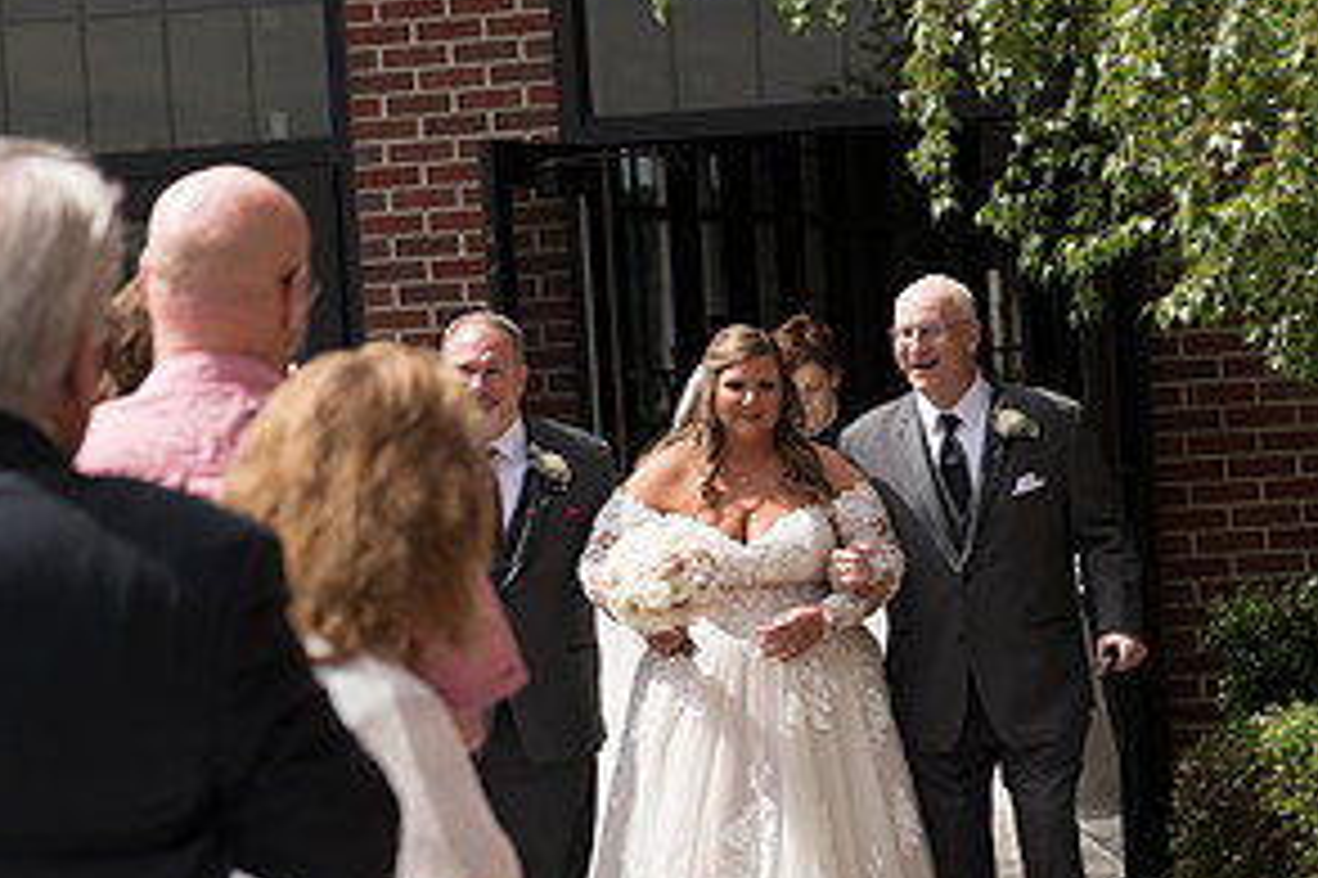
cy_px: 692
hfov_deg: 13.8
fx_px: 5415
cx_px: 916
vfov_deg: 9.2
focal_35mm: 148
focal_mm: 70
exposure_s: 1/1250
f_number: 2.8
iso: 64
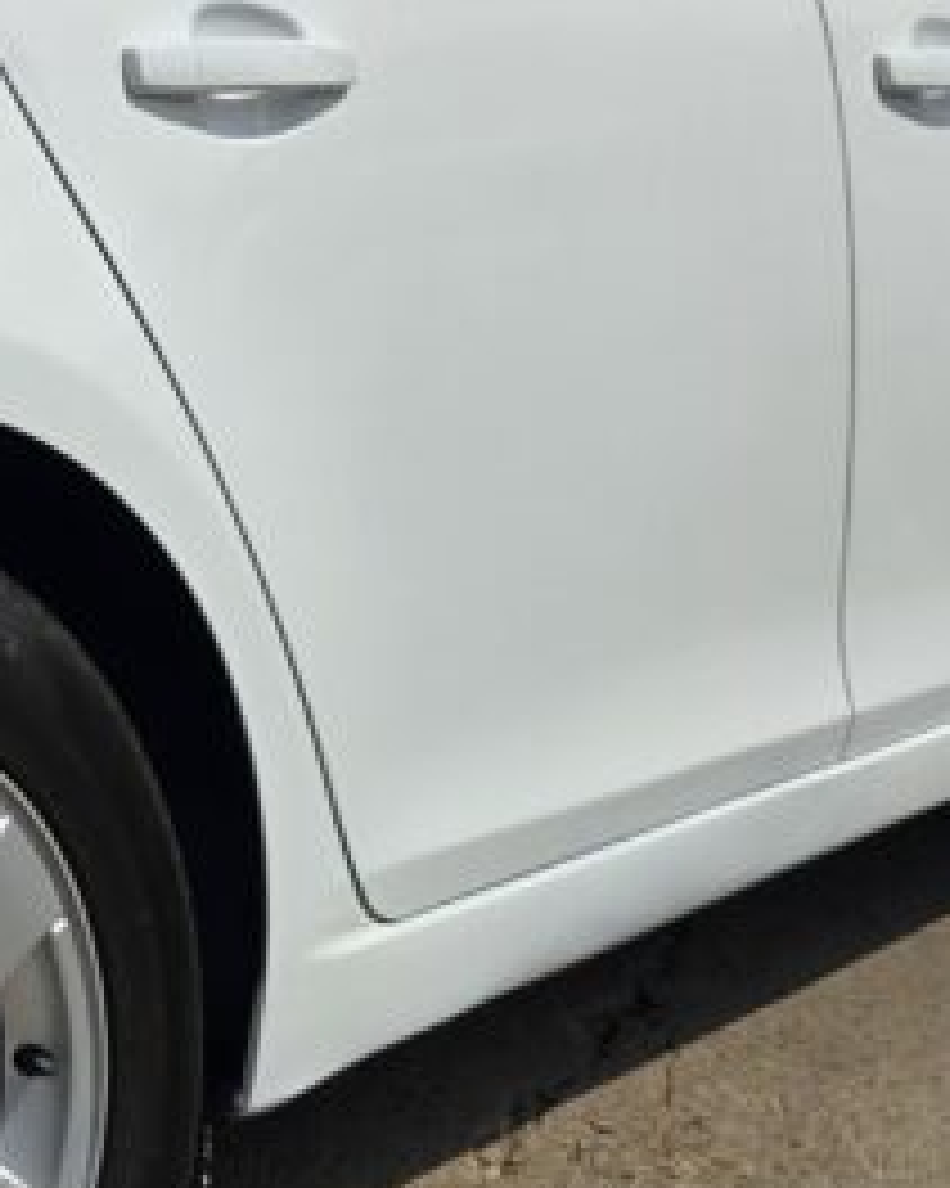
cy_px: 68
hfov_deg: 16.1
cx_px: -477
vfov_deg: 21.4
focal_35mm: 87
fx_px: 3059
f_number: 1.7
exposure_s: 1/2314
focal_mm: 6.3
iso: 12
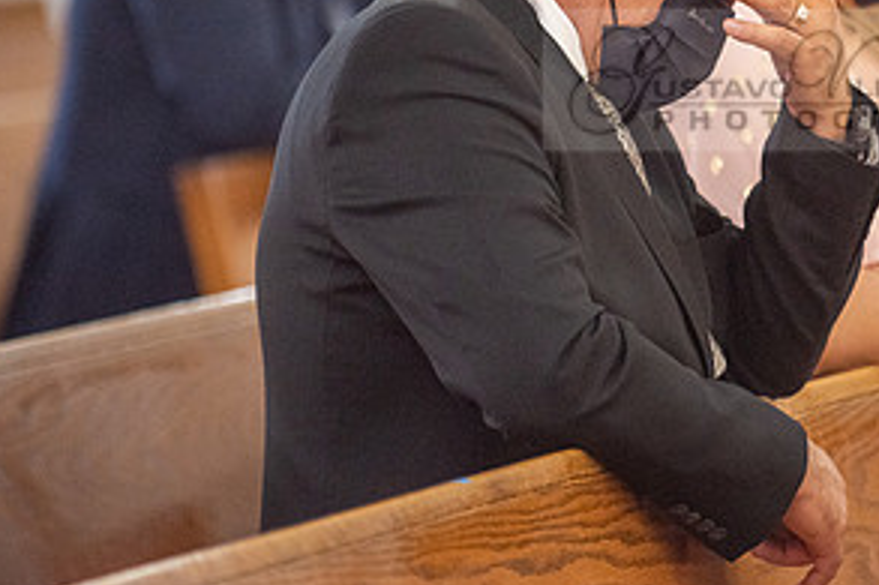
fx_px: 9663
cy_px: 80
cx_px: 804
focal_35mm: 396
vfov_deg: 3.5
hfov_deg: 5.2
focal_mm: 200
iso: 2000
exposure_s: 1/160
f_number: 2.8
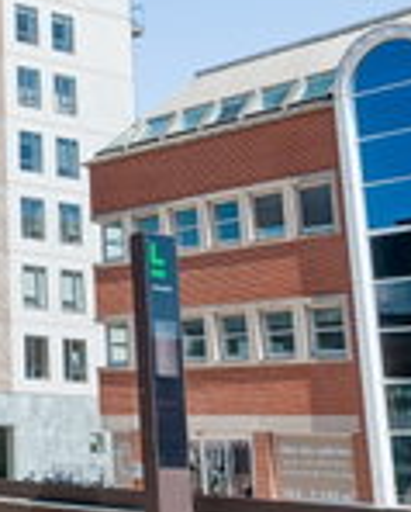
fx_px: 1152
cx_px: -269
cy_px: 102
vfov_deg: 24.6
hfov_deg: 17.4
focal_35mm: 76
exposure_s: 1/400
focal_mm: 20
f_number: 10
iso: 200
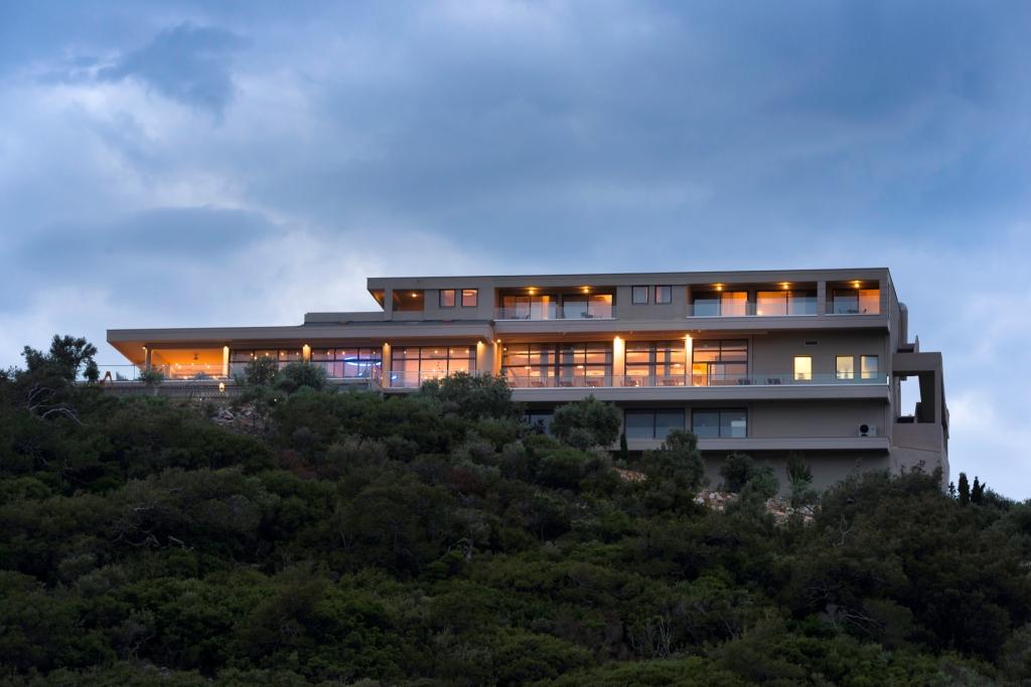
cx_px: 516
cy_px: 344
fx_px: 3723
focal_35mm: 130
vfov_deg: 10.6
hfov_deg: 15.8
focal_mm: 130
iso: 400
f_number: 7.1
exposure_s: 1/13
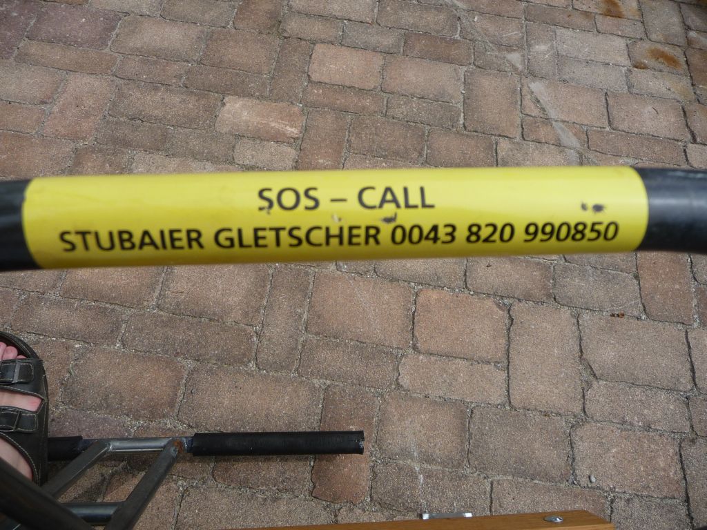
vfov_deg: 49.7
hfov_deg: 63.4
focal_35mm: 28
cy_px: 265
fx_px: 572
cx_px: 354
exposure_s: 1/1000
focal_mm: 4.7
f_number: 3.3
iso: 100
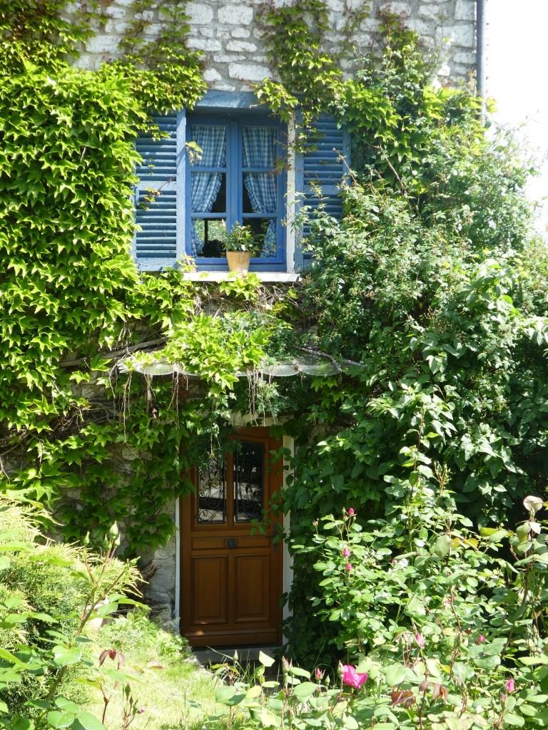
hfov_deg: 32.9
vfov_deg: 42.9
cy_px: 365
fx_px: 929
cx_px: 274
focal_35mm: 44
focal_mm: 7.8
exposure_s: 1/125
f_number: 3.9
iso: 80
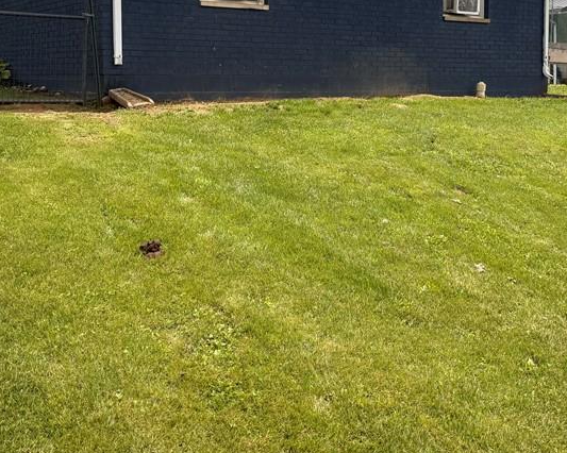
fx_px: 755
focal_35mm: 45
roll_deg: -0.1
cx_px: 252
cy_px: 100
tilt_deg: -0.3
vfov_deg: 32.6
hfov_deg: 41.1
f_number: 1.78
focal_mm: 6.76
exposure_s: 1/4405
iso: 80
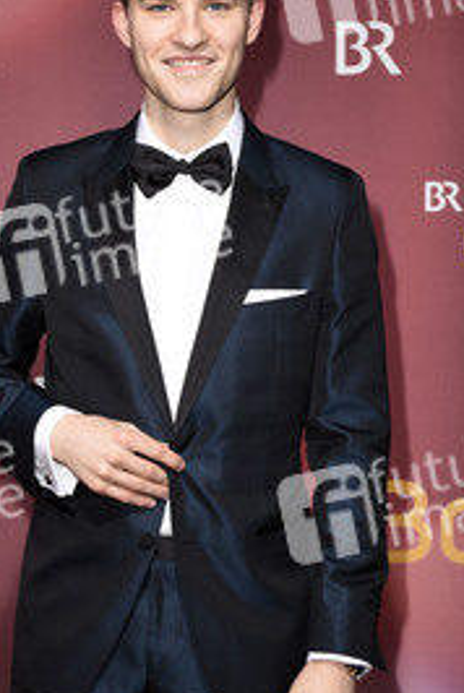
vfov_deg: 22.6
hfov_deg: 15.2
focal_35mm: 90
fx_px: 1735
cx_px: 175
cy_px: 373
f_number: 6.3
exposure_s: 1/160
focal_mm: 40
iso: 250
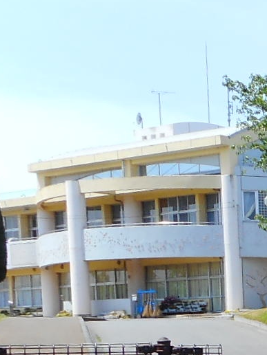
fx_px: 1131
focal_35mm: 110
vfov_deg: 17.0
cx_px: 611
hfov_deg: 11.5
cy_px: 434
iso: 80
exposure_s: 1/400
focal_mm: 4.5
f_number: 3.7
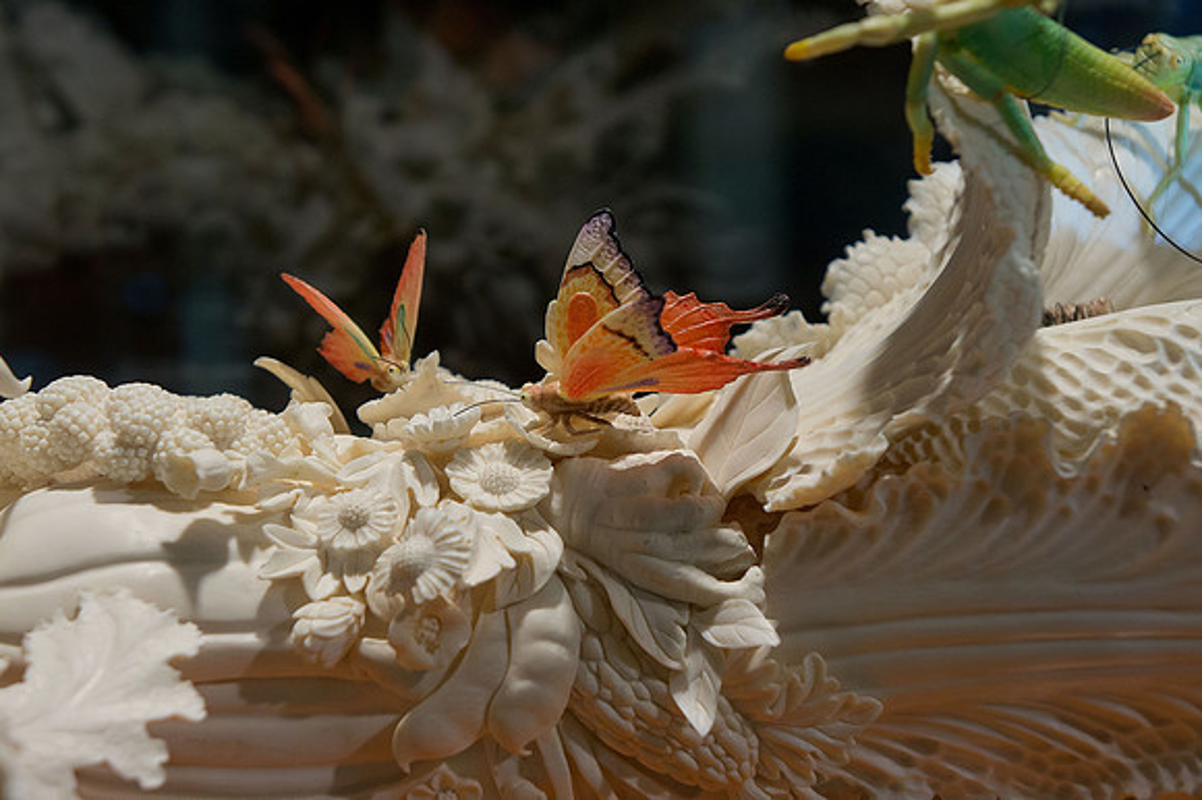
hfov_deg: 24.6
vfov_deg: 16.5
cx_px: 601
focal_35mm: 82
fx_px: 2753
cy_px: 400
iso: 400
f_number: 5.6
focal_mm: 55
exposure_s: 1/125
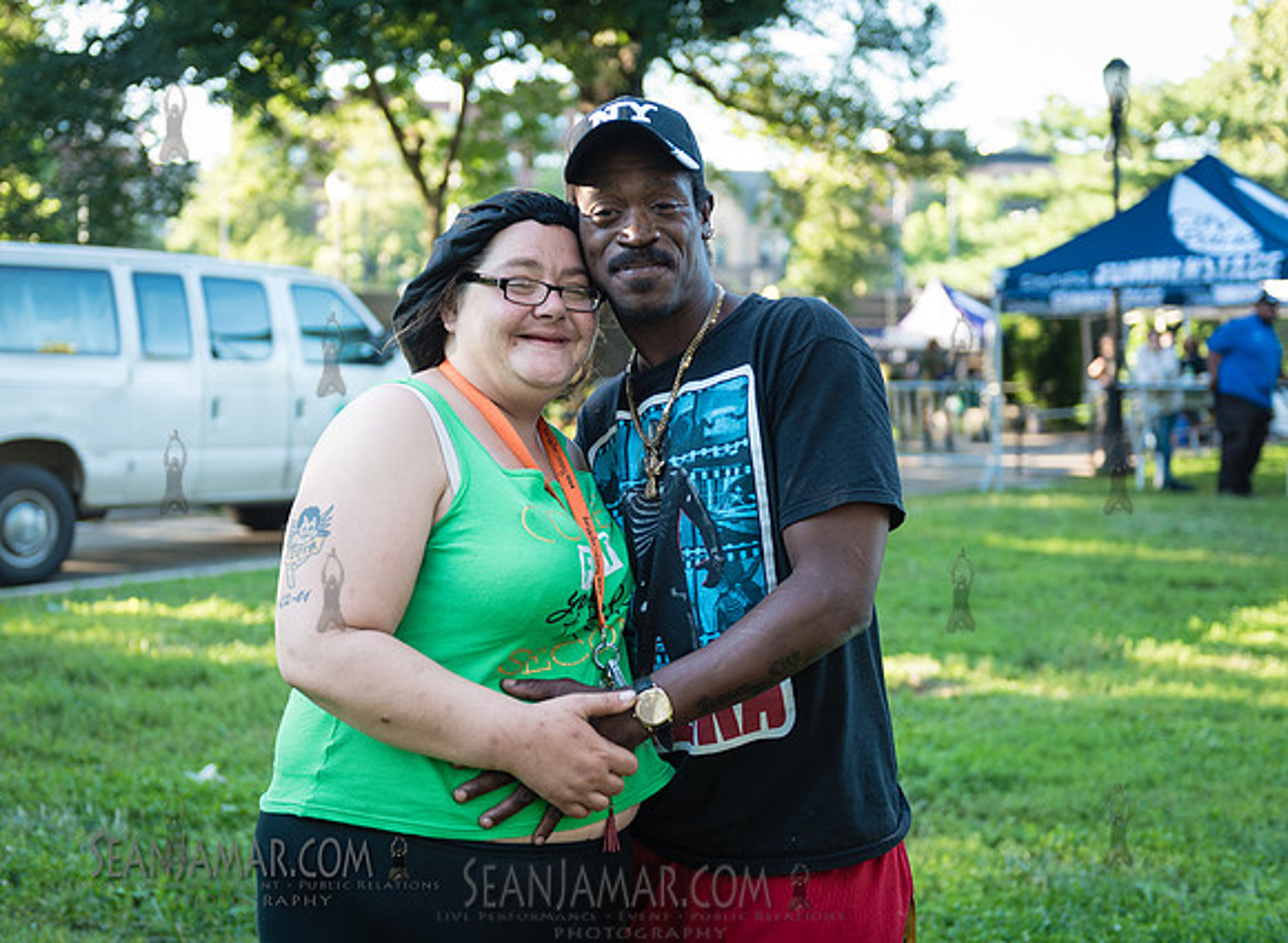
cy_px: 413
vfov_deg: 27.3
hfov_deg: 36.7
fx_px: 1942
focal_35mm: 53
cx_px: 607
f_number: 2.8
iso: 200
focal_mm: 44
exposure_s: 1/160
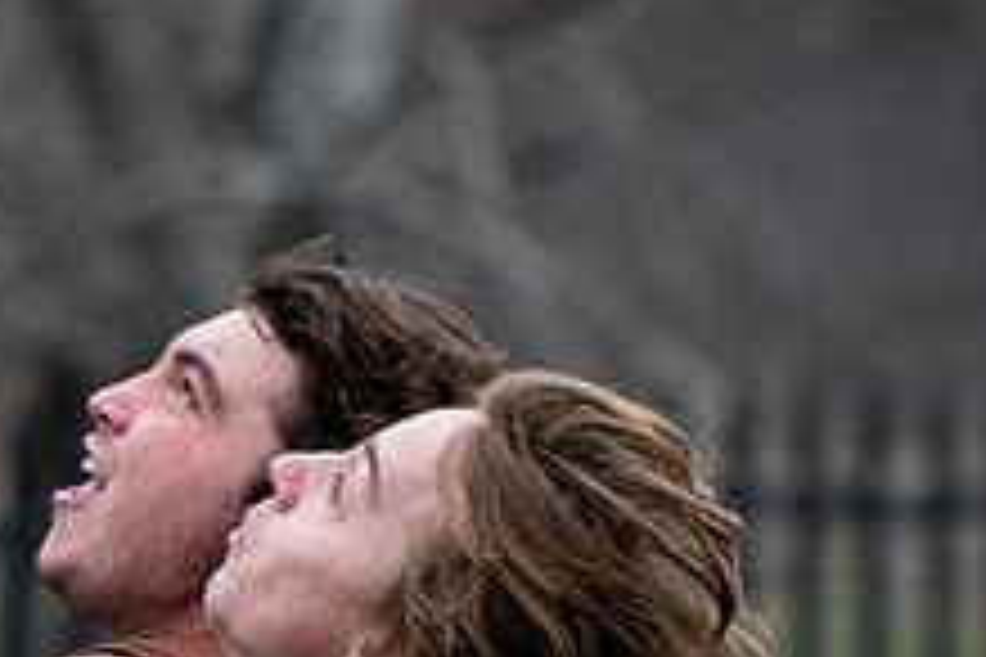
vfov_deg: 0.5
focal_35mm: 2664
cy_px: 1472
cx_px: 200
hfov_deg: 0.8
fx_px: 72958
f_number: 4
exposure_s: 1/800
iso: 360
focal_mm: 200
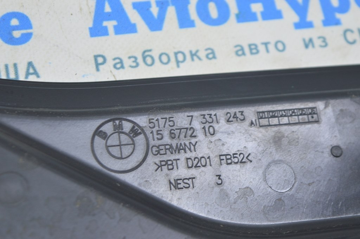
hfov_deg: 24.6
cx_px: 180
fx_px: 824
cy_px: 120
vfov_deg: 16.5
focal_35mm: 82
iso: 400
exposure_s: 1/20
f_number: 5.6
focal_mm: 55
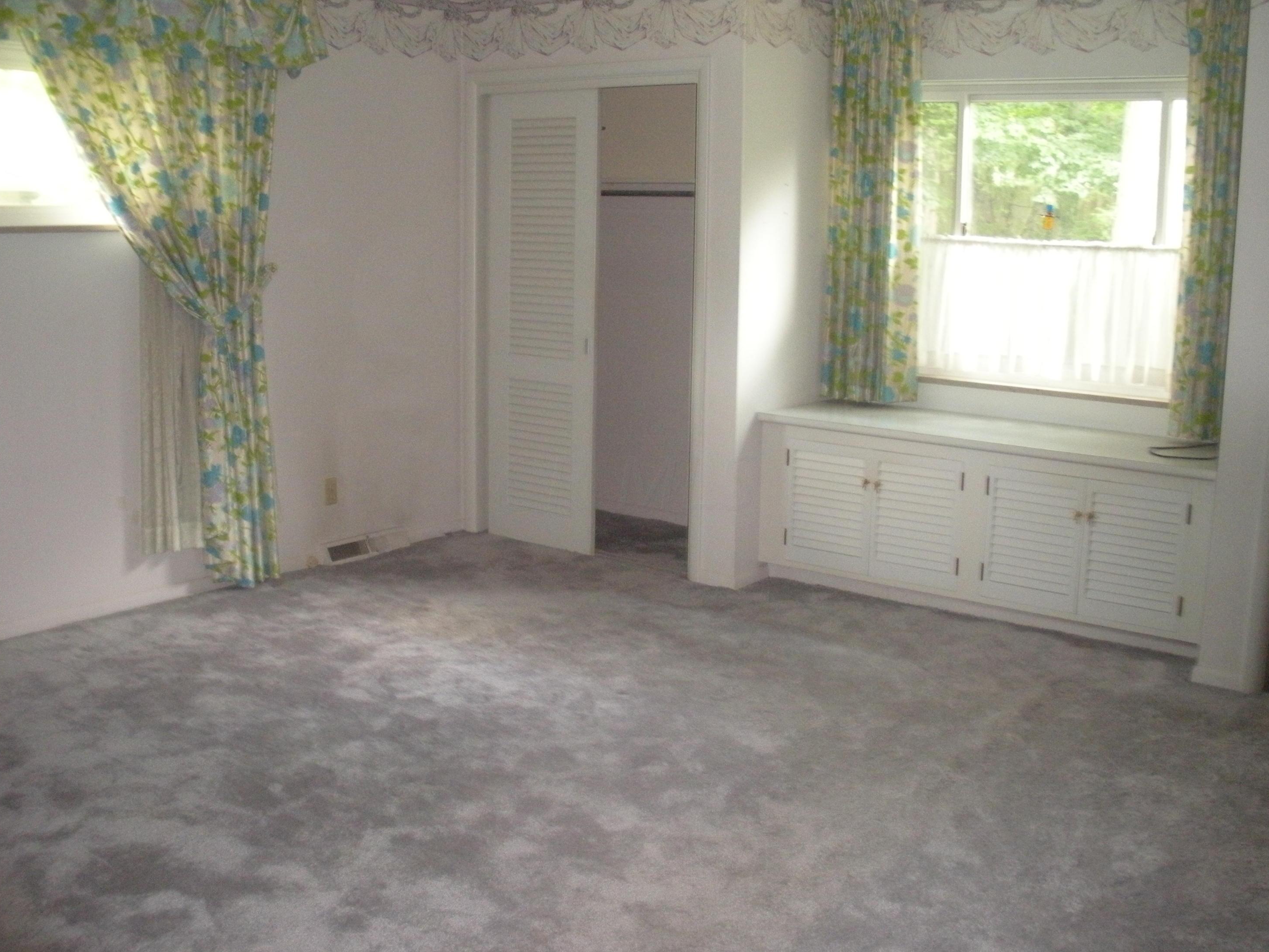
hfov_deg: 50.1
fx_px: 1356
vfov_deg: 38.7
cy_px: 482
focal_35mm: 37
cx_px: 626
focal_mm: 6.3
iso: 477
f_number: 3.5
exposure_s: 1/30
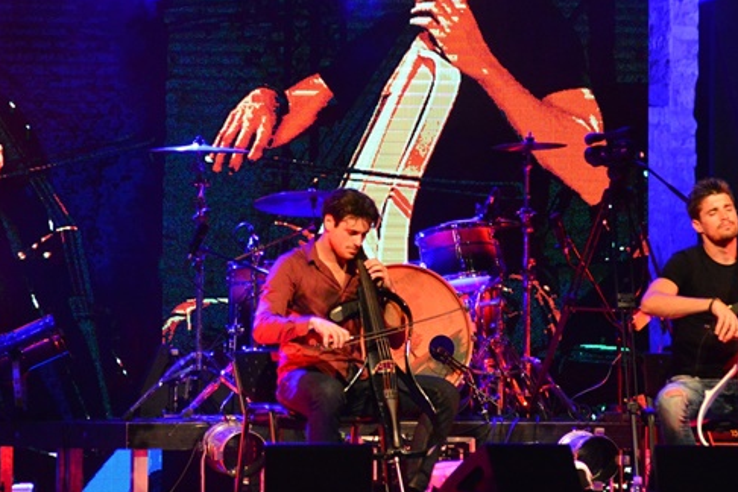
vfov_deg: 4.4
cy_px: 139
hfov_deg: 6.5
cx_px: 293
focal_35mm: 315
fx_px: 6457
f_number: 3.5
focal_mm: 170
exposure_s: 1/400
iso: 6400
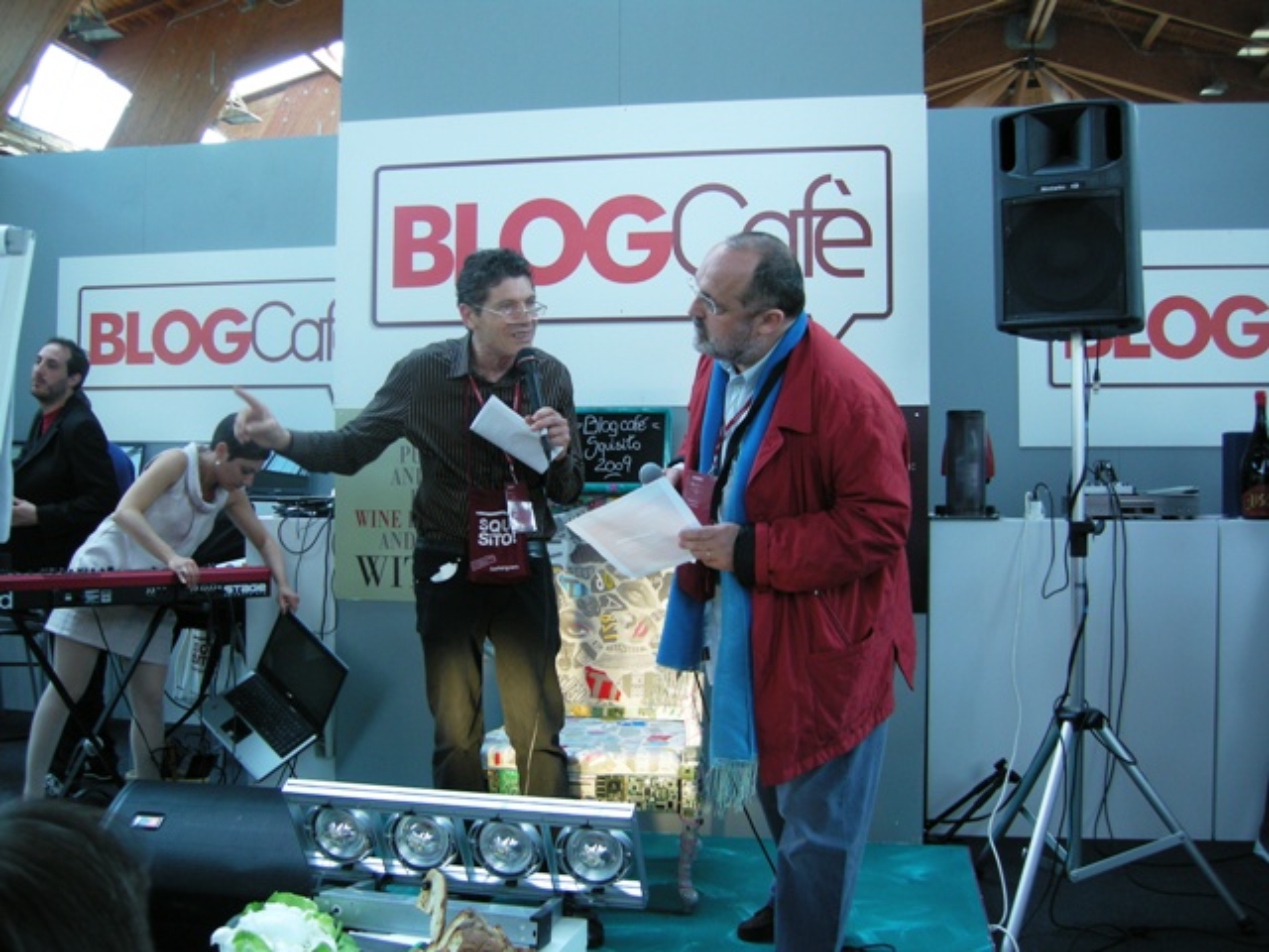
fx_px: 1320
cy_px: 476
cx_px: 634
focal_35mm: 36
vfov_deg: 39.7
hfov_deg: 51.4
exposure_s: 1/55.5
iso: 104
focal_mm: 7.5
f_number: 2.7
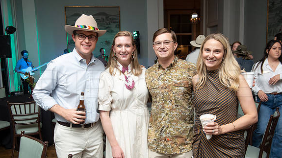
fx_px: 277
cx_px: 141
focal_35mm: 37
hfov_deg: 54.0
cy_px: 90
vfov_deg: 31.9
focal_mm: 35
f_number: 5.6
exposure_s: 1/200
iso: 3200
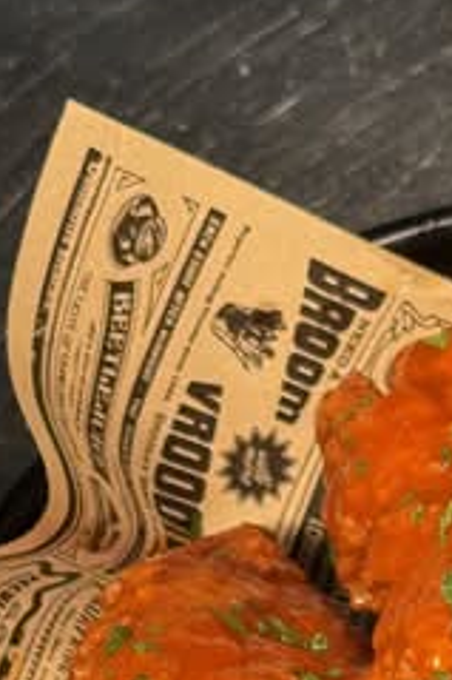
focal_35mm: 153
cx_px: 313
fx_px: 2885
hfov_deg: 8.9
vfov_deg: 13.0
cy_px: 872
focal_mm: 6.76
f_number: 1.78
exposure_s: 1/530
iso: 80
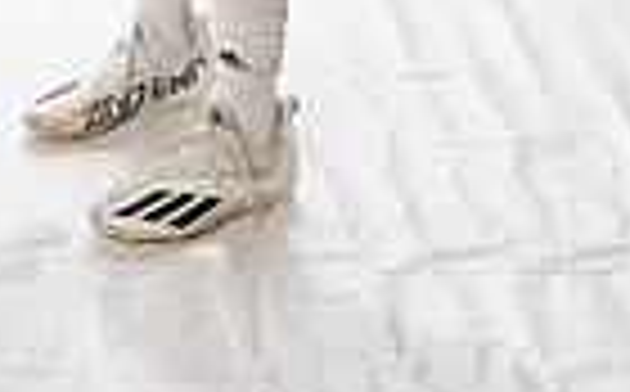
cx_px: 99
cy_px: -586
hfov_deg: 15.0
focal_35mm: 138
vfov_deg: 8.5
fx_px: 2366
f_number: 4
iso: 400
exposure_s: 1/250
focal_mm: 42
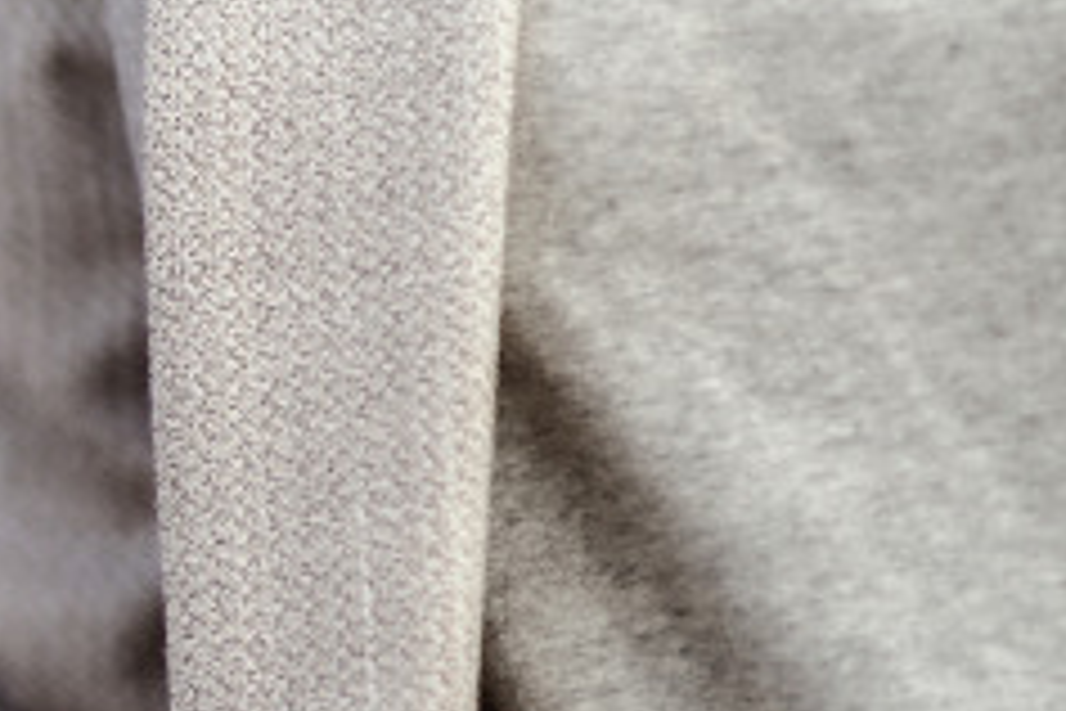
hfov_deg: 4.7
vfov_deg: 3.2
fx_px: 12761
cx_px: -1588
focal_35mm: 431
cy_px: 590
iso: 100
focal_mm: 85
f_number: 1.8
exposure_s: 1/1600
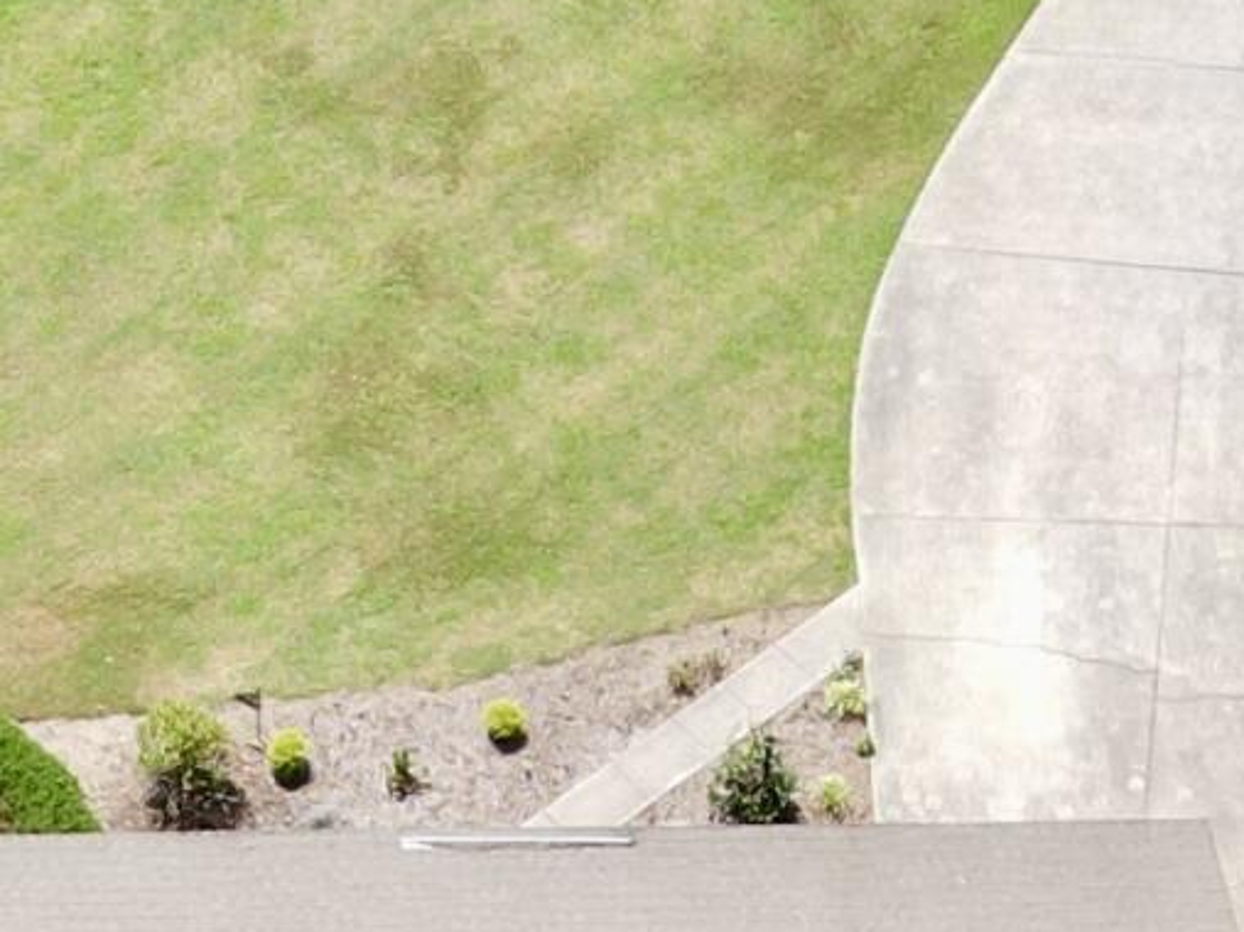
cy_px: 2112
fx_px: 5102
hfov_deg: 13.8
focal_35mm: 142
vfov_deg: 9.5
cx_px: 186
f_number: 2.8
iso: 100
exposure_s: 1/320
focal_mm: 4.5
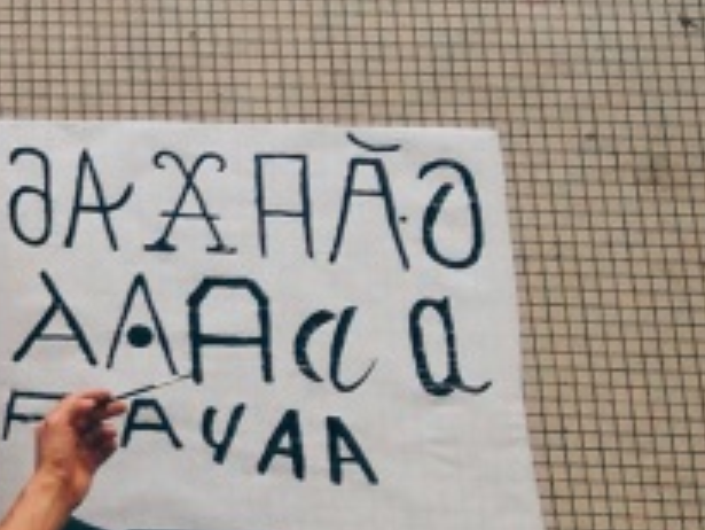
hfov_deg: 11.1
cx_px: -743
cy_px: 289
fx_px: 3281
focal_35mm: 161
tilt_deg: -68.5
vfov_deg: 9.2
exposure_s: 1/60
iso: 50
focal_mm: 4.12
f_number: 2.4
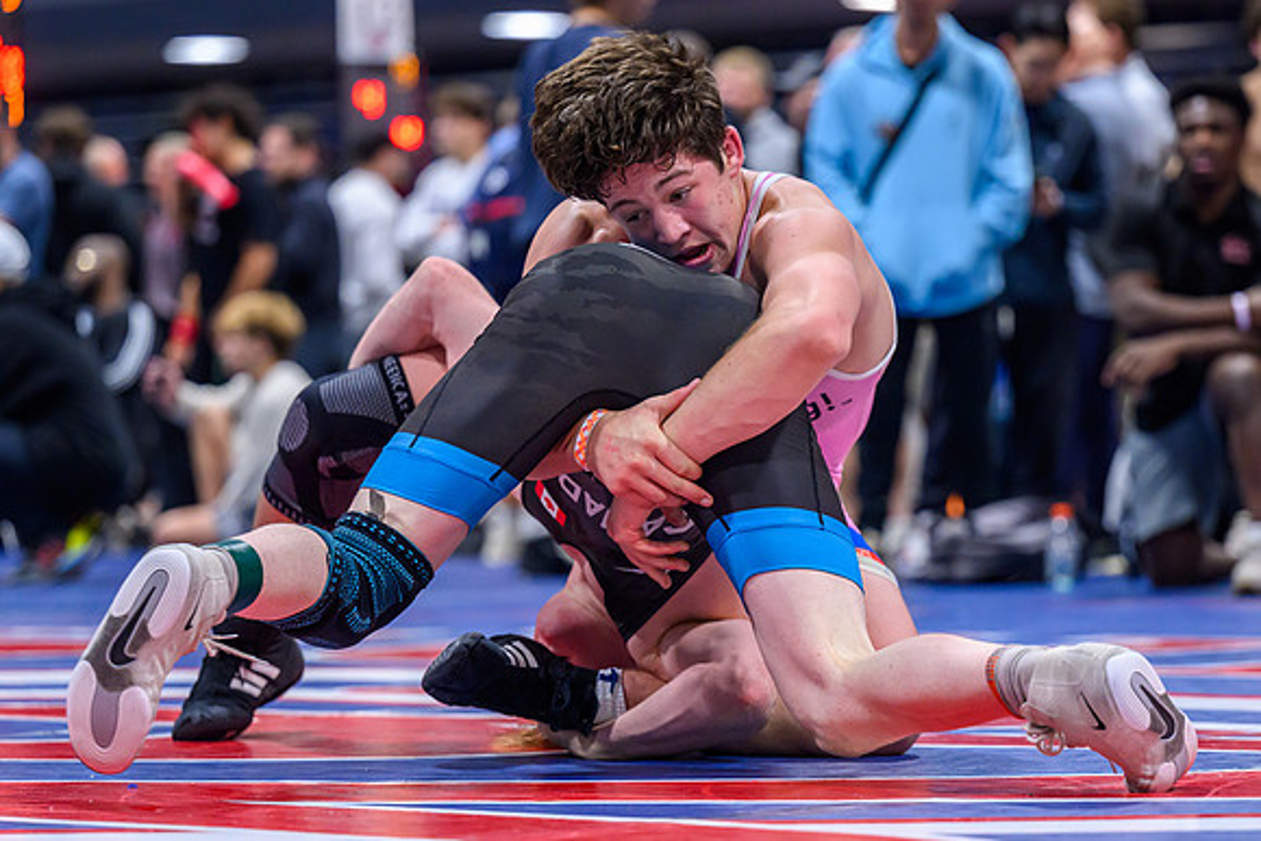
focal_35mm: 145
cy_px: 502
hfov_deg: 14.1
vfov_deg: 9.5
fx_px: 5083
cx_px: 746
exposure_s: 1/800
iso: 4000
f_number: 2.8
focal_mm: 110
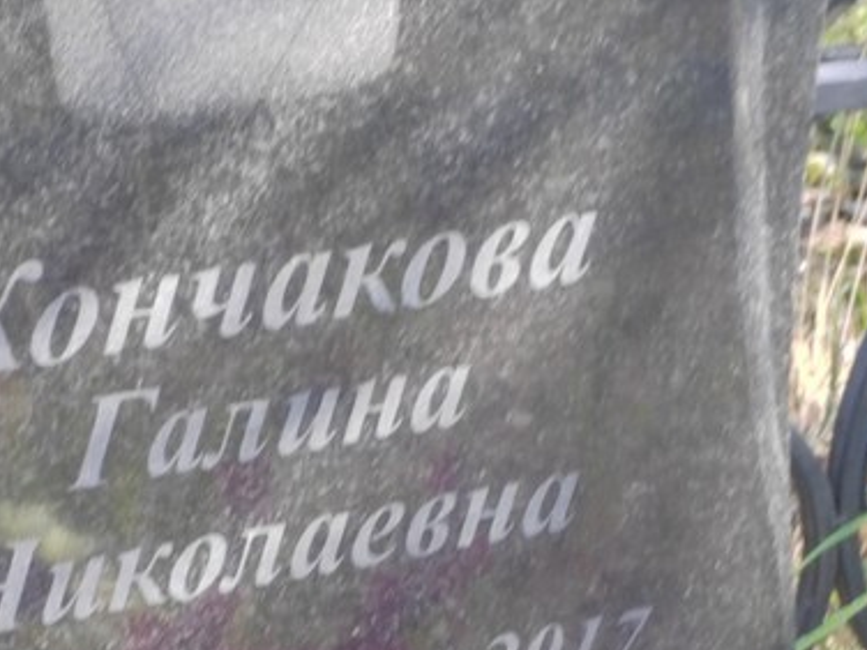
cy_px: 615
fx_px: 4583
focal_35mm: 183
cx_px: 272
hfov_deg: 10.8
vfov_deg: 8.1
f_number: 1.9
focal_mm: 5.52
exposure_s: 1/140
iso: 100
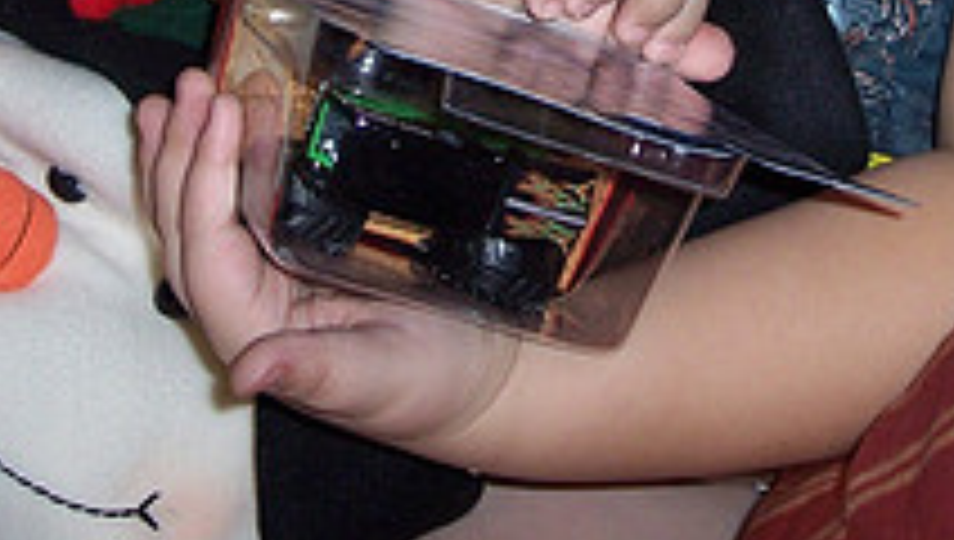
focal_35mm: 116
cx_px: 472
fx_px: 2939
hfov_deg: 18.4
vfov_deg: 10.0
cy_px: -385
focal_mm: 8
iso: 100
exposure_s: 1/60
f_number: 2.8
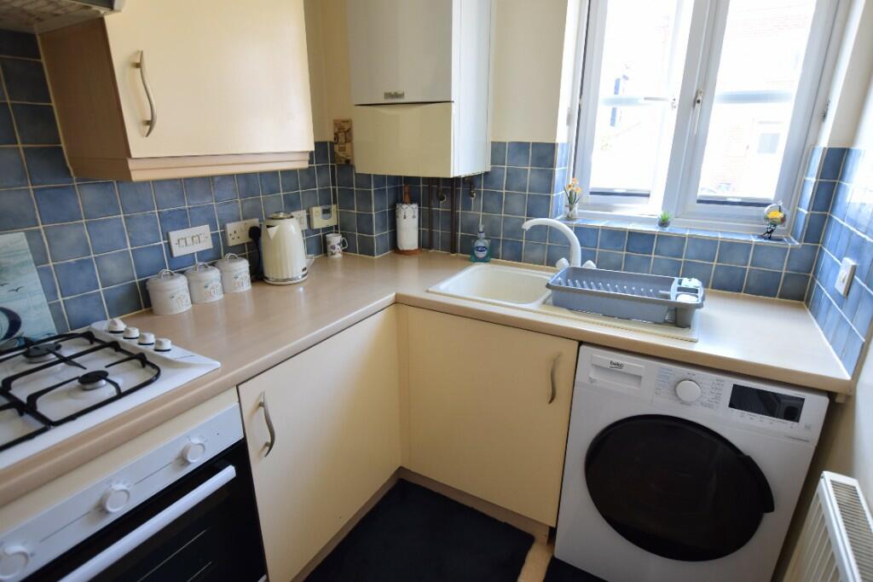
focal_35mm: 18
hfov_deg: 90.0
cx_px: 436
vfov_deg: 67.4
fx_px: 437
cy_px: 291
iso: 400
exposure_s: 1/60
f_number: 4
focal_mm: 12
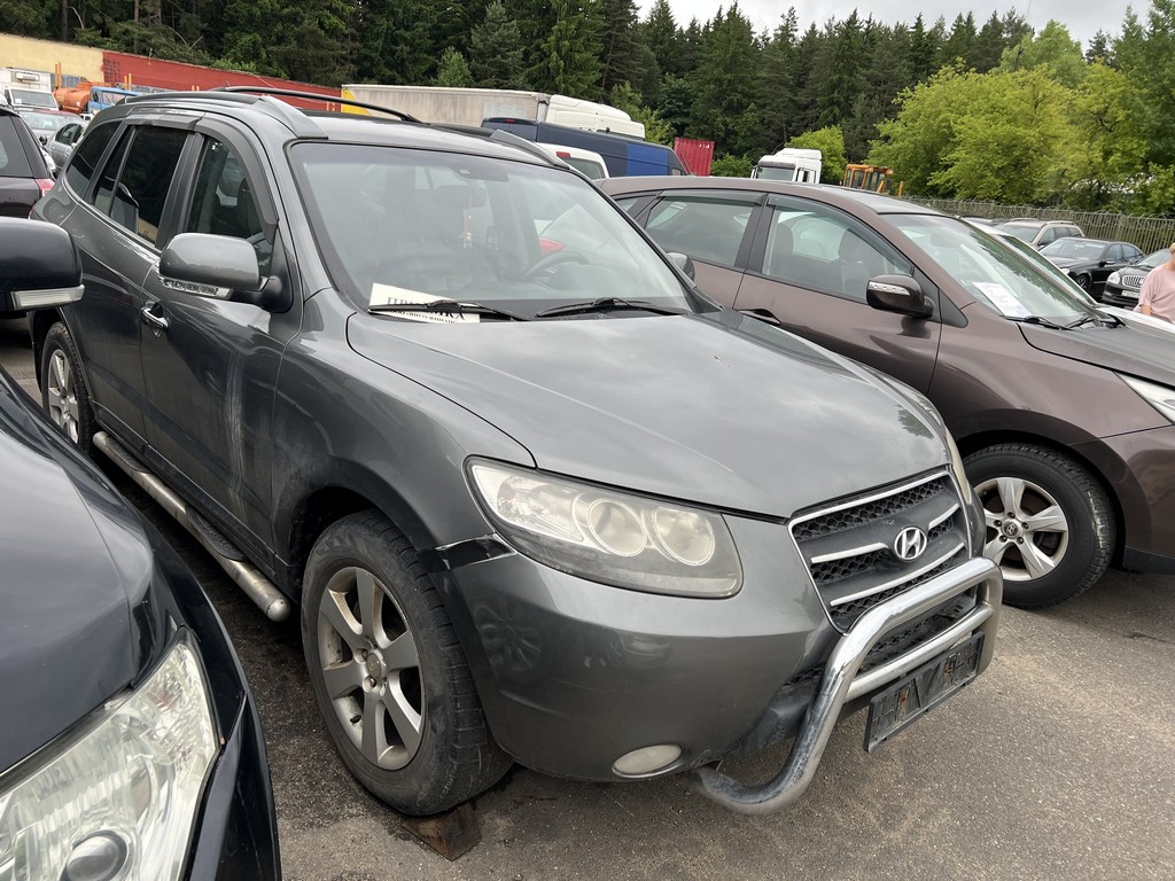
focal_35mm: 26
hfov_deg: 67.3
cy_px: 440
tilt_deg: -15.7
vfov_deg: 53.1
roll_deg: -5.7
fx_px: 883
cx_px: 588
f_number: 1.5
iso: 50
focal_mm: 5.7
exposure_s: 1/526
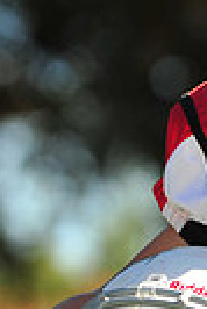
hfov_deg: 1.6
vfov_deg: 2.4
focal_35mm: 870
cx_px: 400
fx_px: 7484
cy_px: 342
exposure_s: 1/500
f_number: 4.5
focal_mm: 200
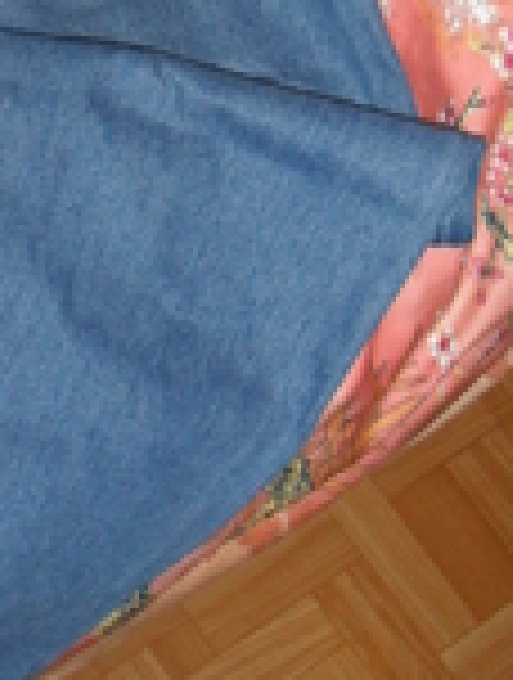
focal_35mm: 104
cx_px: -198
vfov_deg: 18.3
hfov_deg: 13.6
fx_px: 2046
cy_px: -36
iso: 200
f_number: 3.2
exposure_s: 1/45
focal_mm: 6.3
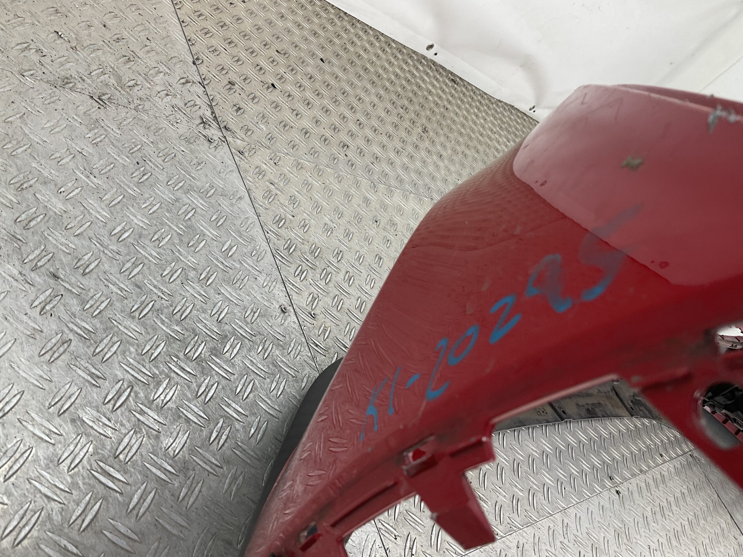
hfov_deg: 61.7
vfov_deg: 48.2
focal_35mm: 29
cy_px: 278
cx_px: 372
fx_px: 622
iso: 25
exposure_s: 1/120
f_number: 1.8
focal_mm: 3
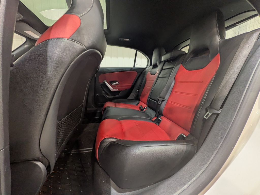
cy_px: 98
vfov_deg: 85.7
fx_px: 105
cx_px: 130
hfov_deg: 102.1
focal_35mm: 14
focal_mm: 1.83
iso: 95
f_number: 2.2
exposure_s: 1/40
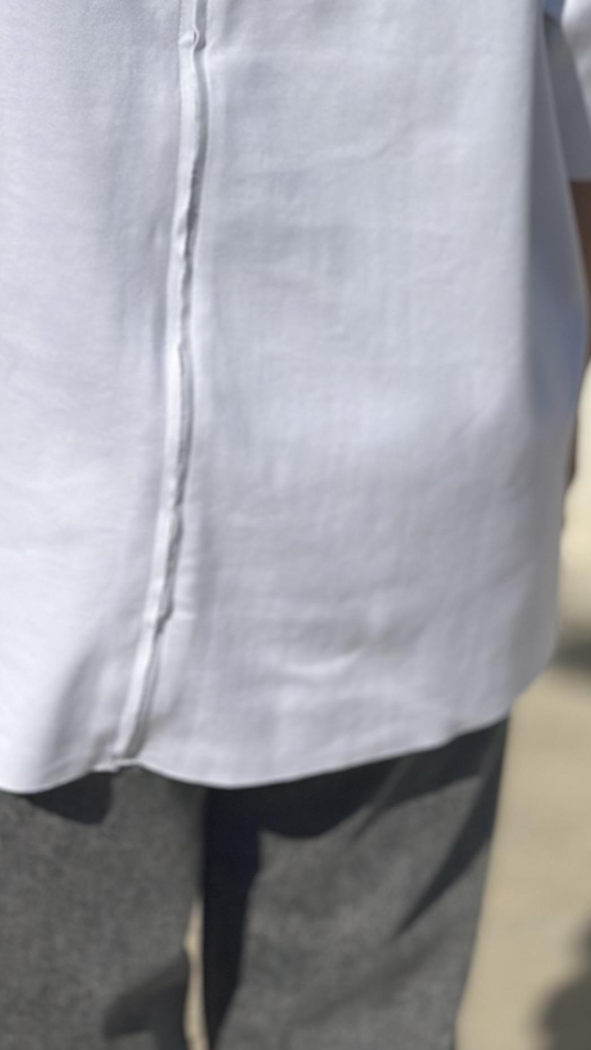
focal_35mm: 113
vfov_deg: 18.5
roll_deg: +1.7
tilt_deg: -10.6
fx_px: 3147
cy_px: 52
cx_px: 154
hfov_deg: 10.7
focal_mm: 6.86
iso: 80
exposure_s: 1/18868
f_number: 1.78
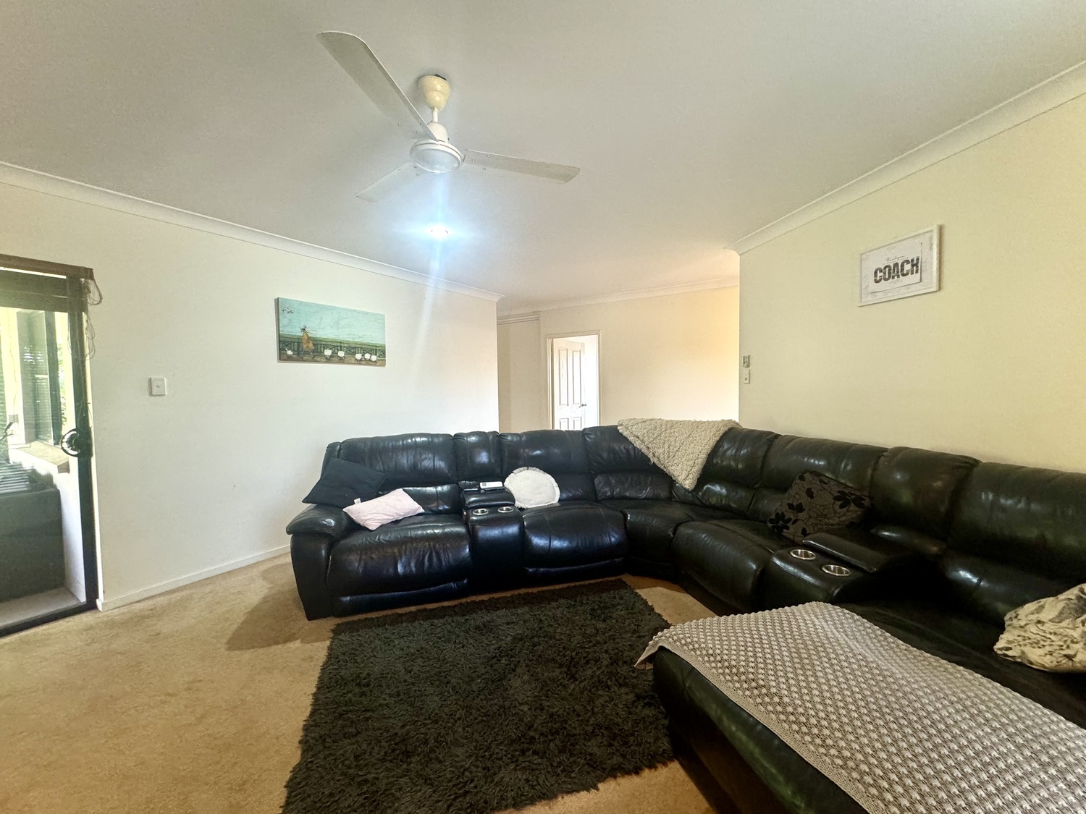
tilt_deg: -2.8
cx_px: 543
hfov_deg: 102.1
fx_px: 439
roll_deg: +1.7
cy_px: 407
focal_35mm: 14
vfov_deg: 85.7
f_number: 2.2
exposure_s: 1/50
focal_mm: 2.22
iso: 320
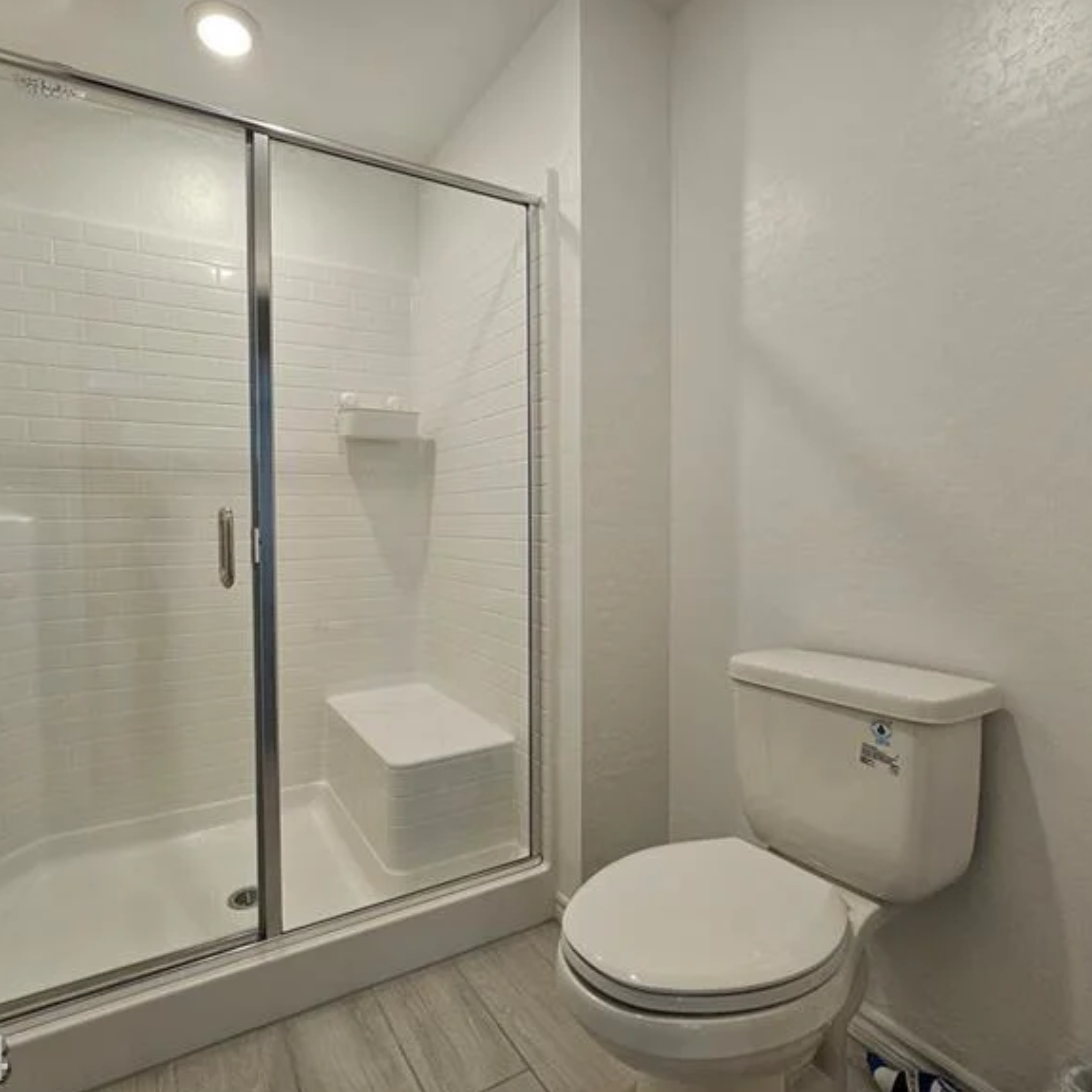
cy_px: 534
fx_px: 571
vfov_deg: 87.4
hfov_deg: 87.1
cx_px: 482
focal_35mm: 16
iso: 80
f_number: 2.2
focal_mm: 2.2
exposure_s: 1/60
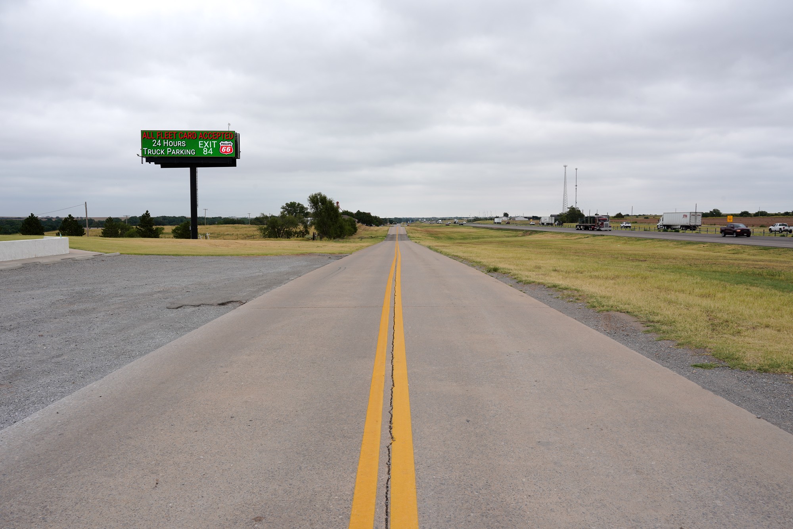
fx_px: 705
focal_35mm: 32
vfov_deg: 41.1
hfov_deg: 58.7
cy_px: 264
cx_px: 396
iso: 100
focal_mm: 32
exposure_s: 1/100
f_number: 14
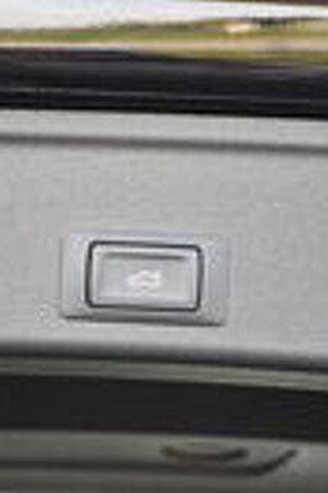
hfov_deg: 12.6
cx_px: 145
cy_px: 246
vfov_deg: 18.8
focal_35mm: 109
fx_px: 1491
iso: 400
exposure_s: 1/80
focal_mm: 48
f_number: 4.5
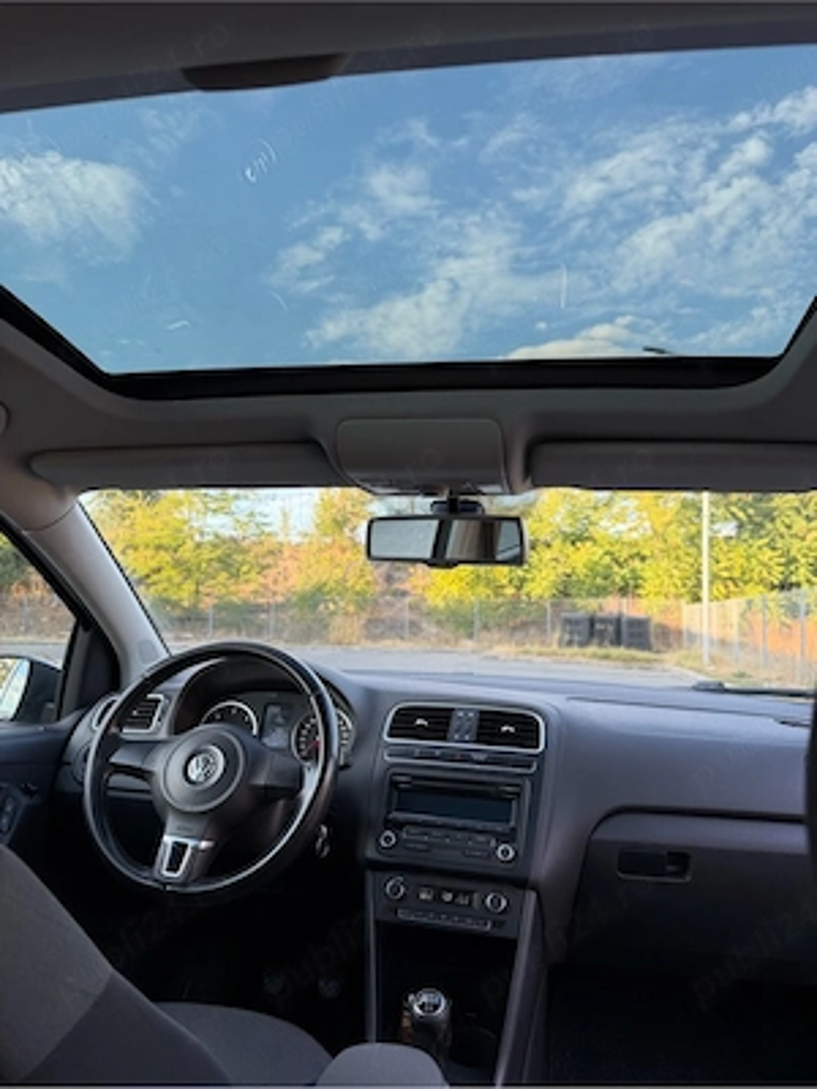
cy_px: 544
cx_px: 408
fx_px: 755
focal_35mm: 24
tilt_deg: +5.8
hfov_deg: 56.8
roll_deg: -0.6
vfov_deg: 71.6
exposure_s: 1/270
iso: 64
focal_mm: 6.76
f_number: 1.78
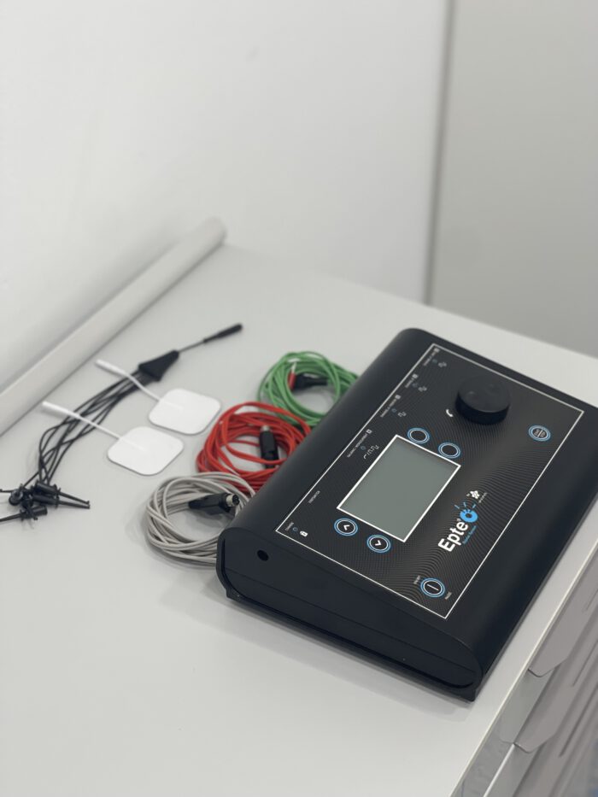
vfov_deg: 30.3
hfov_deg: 22.9
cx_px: 299
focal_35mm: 64
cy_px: 398
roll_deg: -0.2
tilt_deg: -37.5
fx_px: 1474
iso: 80
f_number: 2.2
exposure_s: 1/100
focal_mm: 7.5
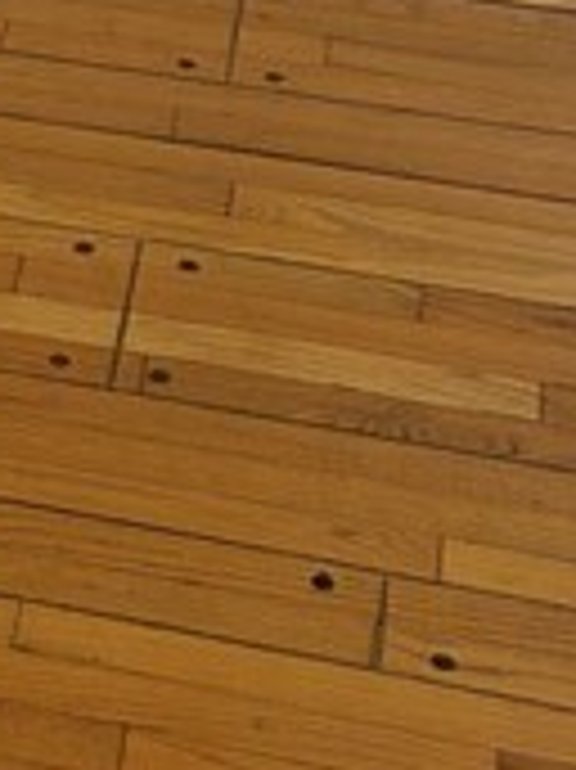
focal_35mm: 156
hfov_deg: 9.0
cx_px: -495
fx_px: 3465
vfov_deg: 10.9
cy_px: -1031
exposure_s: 1/121
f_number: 1.5
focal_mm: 5.7
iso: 100
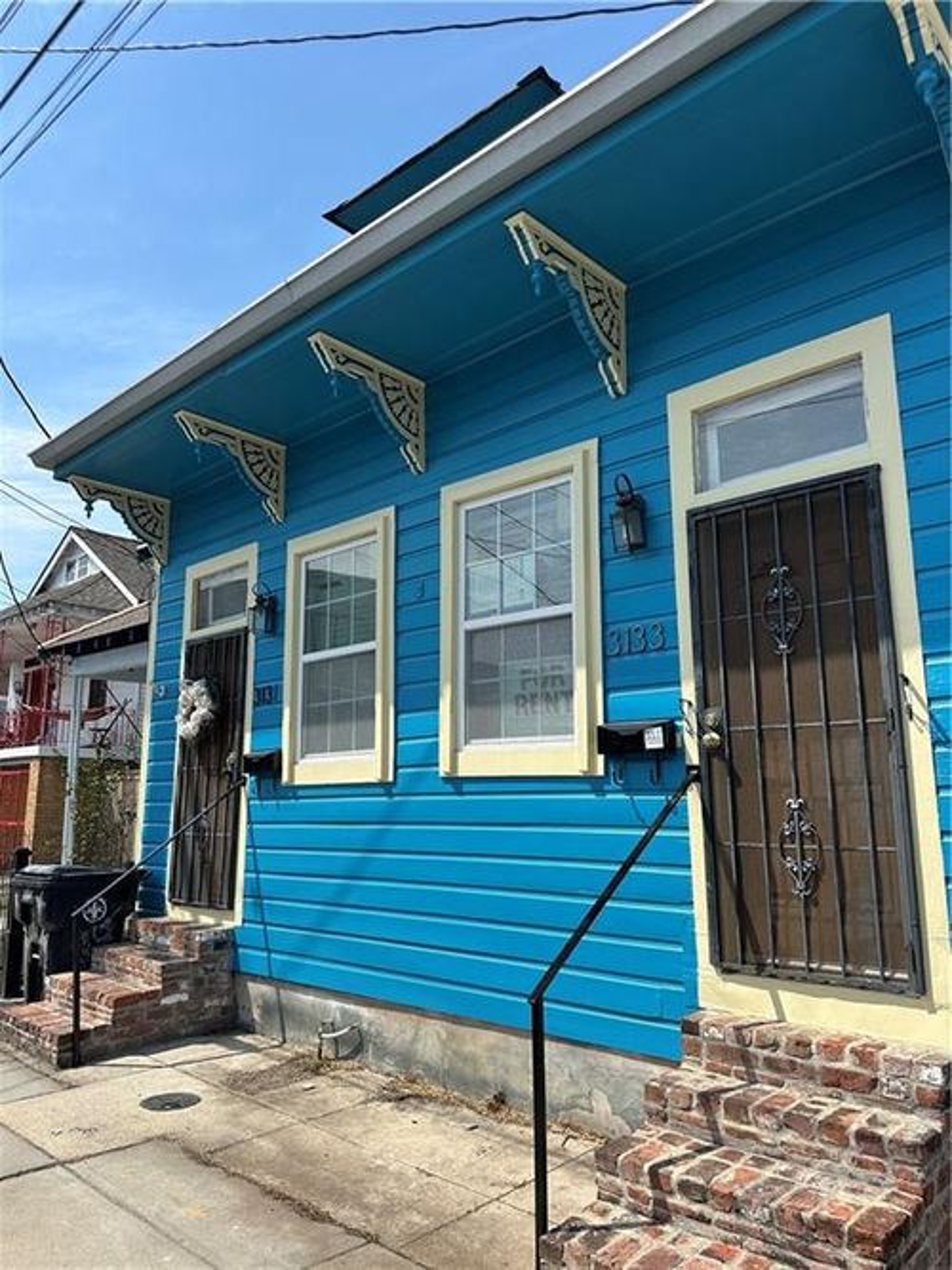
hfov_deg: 56.8
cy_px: 635
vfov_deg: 71.6
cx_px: 476
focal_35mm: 24
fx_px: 880
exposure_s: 1/4184
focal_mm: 6.86
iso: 80
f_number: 1.78
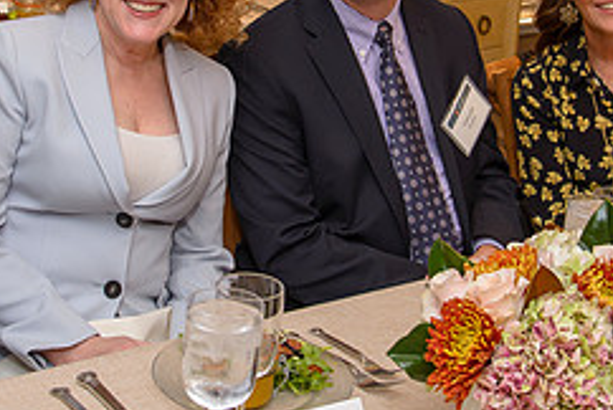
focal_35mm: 81
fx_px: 1381
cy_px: 75
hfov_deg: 25.0
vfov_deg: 16.8
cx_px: 264
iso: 800
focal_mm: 31
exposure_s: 1/30
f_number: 5.6
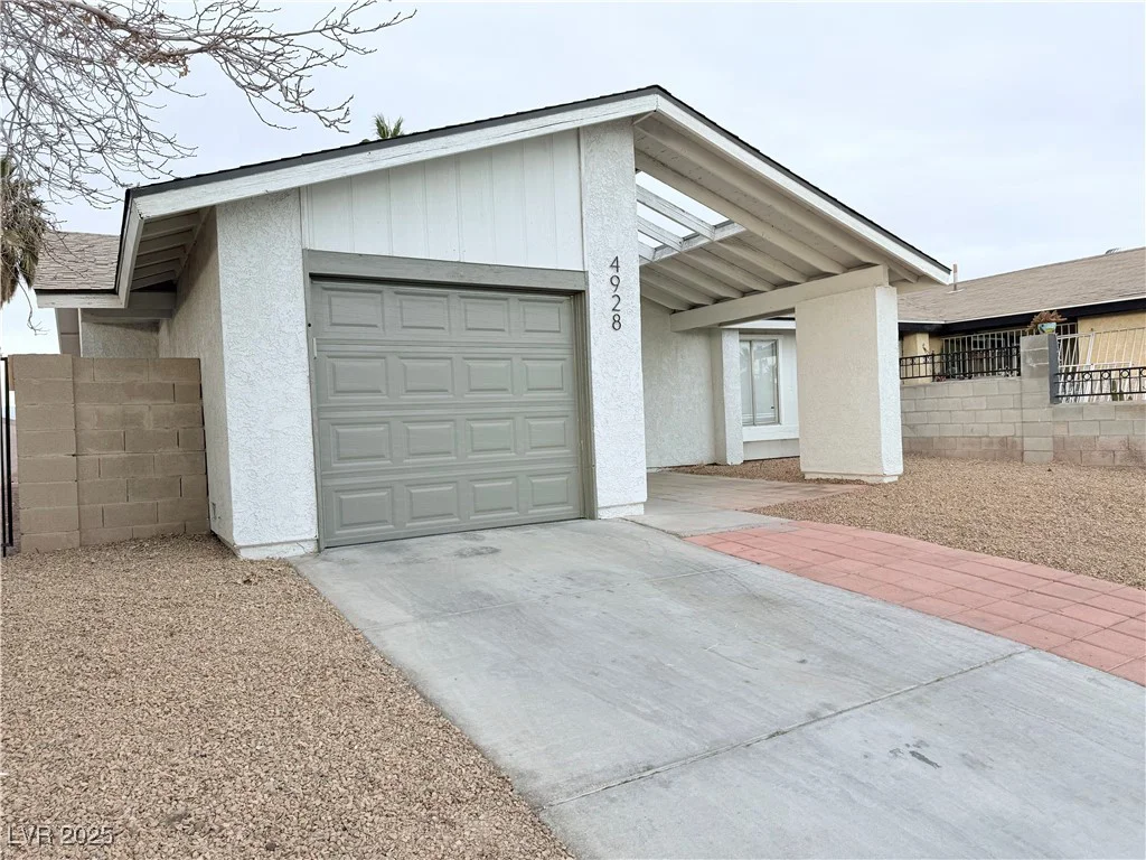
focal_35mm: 24
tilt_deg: -0.6
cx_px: 573
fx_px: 795
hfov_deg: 71.6
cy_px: 430
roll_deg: +2.6
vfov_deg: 56.8
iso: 80
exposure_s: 1/617
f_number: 1.78
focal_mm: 6.76
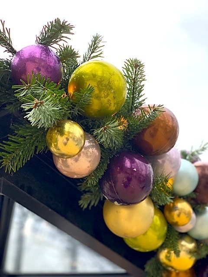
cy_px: 138
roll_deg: +1.8
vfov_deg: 36.8
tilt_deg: +38.6
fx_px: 417
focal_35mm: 52
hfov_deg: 28.0
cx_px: 104
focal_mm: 6
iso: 80
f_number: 2.4
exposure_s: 1/122
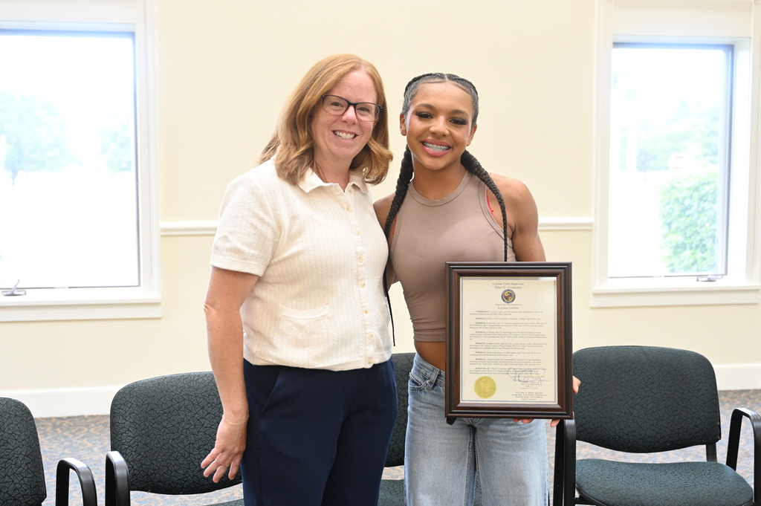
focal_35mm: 43
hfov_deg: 45.5
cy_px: 253
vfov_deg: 31.1
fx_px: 908
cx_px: 380
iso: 3200
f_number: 4
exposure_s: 1/125
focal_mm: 43
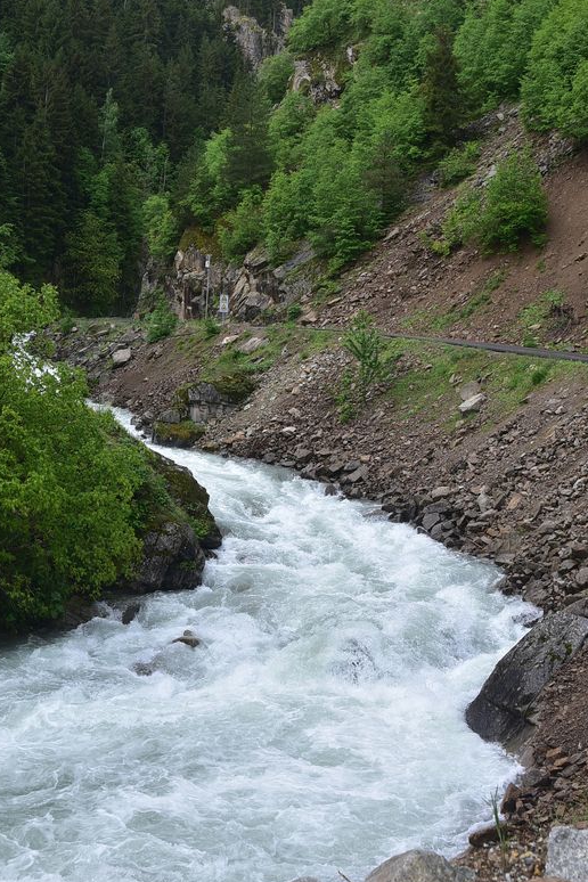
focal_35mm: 84
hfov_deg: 16.2
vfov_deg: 24.2
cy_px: 358
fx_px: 2058
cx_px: 173
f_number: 7.1
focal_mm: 50
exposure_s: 1/125
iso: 160
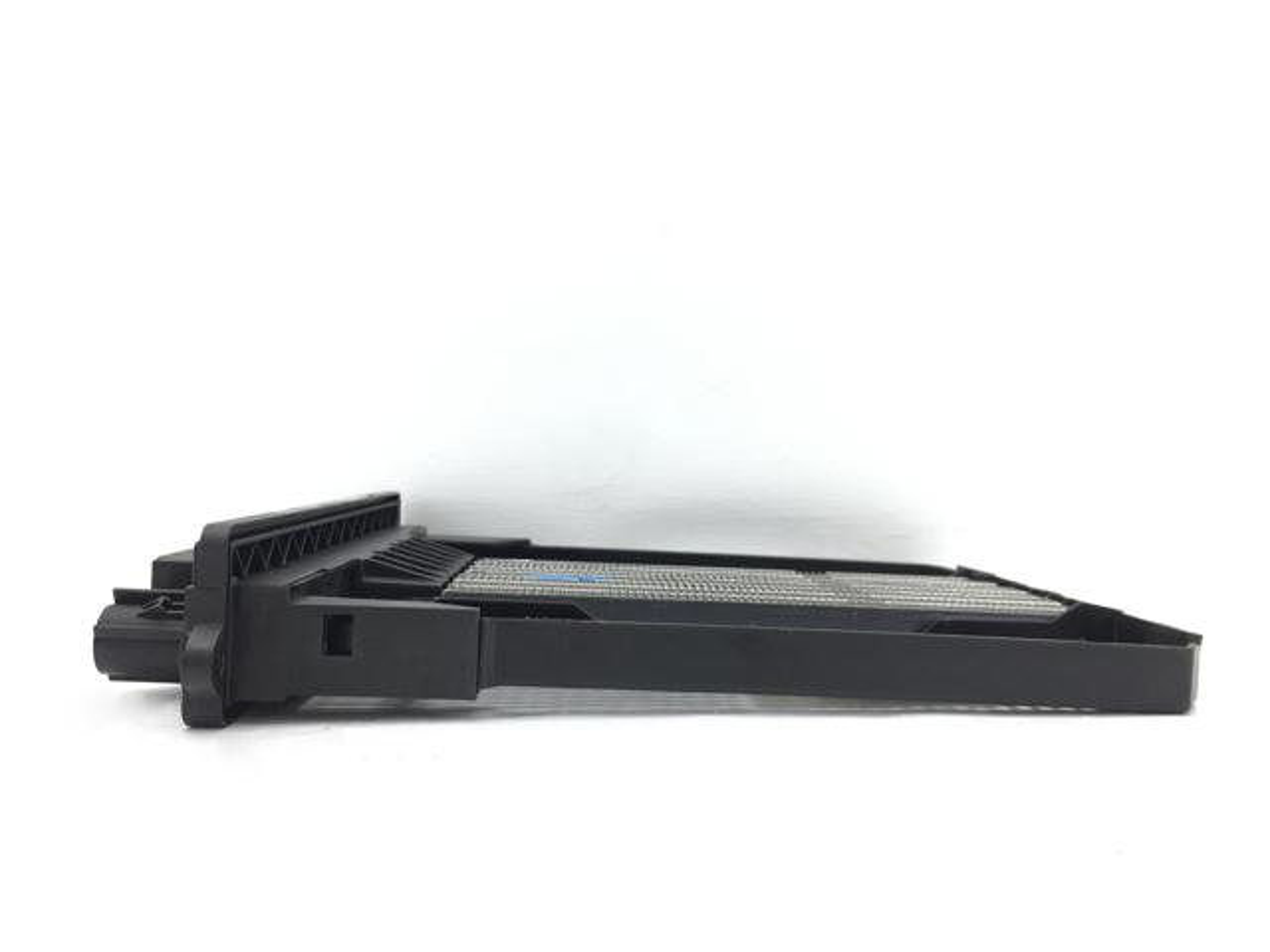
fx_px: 1064
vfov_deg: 48.2
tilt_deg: +3.5
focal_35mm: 29
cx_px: 635
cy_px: 476
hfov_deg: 61.7
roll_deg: +0.0
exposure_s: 1/100
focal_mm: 4.15
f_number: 2.2
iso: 25
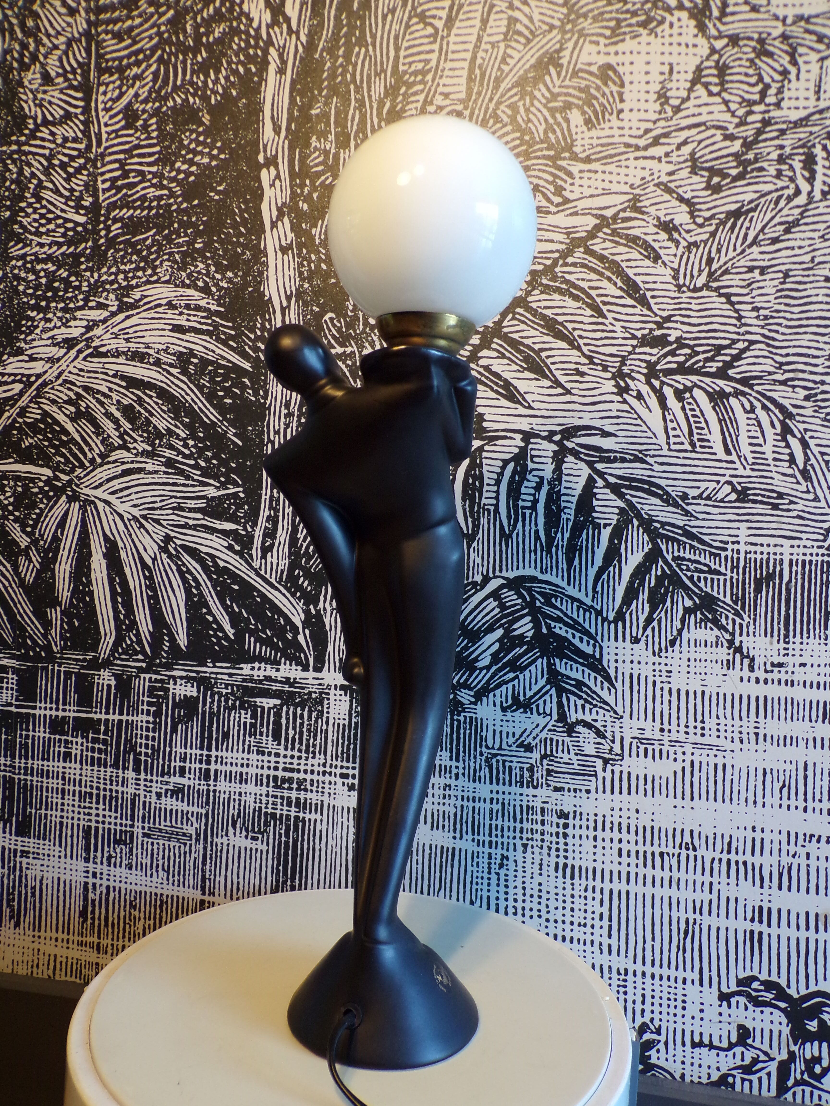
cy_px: 553
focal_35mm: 28
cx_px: 415
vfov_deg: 63.4
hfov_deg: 49.7
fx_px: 895
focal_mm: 5
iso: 200
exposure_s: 1/30
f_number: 3.1
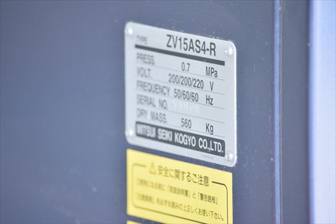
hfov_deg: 5.3
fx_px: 3642
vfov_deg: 3.5
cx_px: 168
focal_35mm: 390
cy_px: 112
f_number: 6.3
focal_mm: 260
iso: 1250
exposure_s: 1/60
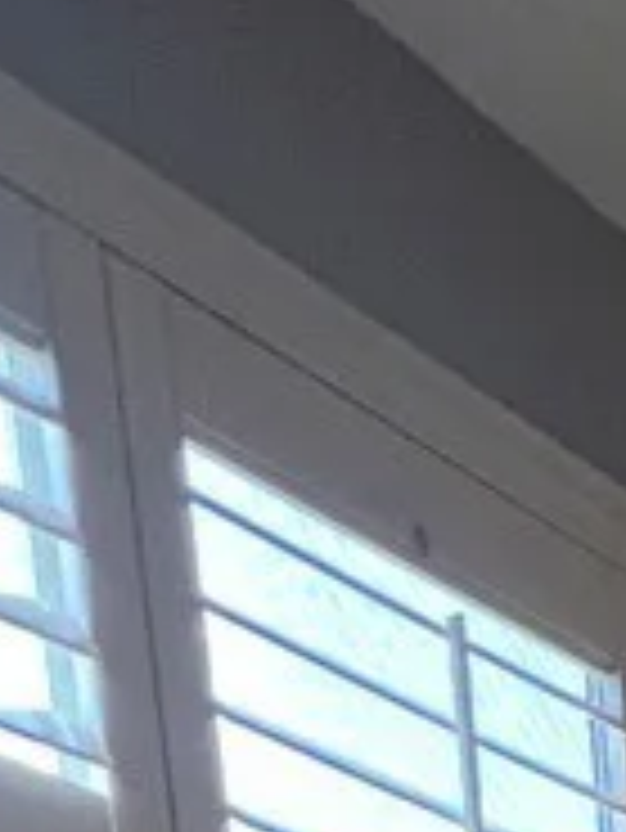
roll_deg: +1.8
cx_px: 1112
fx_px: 1734
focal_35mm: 72
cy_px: 2195
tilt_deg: -11.2
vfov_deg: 13.5
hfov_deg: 17.0
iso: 125
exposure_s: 1/120
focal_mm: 1.57
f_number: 1.8
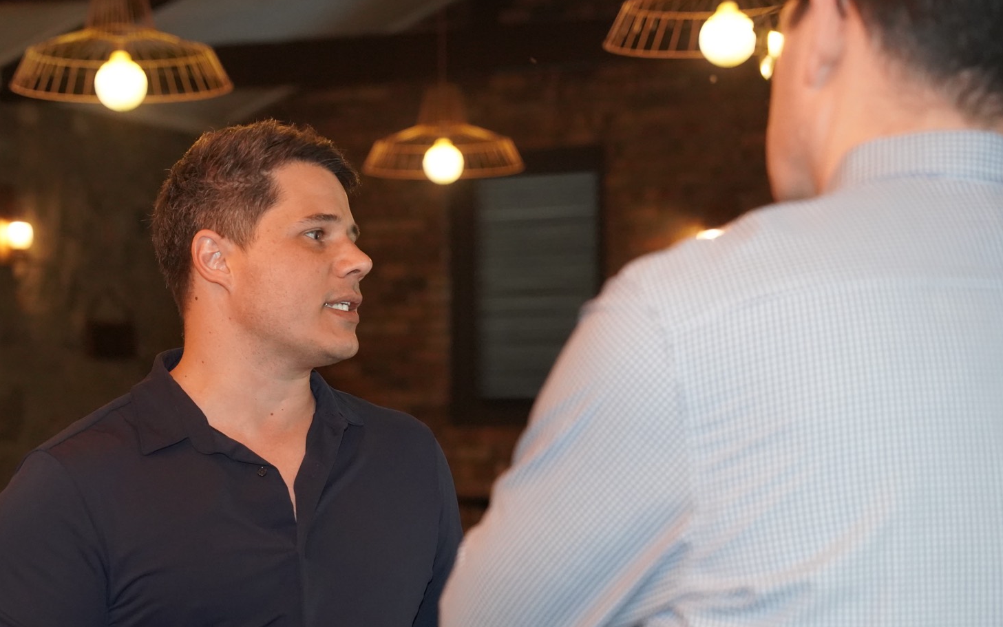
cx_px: 351
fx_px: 2570
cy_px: 416
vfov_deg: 13.9
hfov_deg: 22.0
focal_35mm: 94
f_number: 4
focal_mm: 70
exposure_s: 1/160
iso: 6400
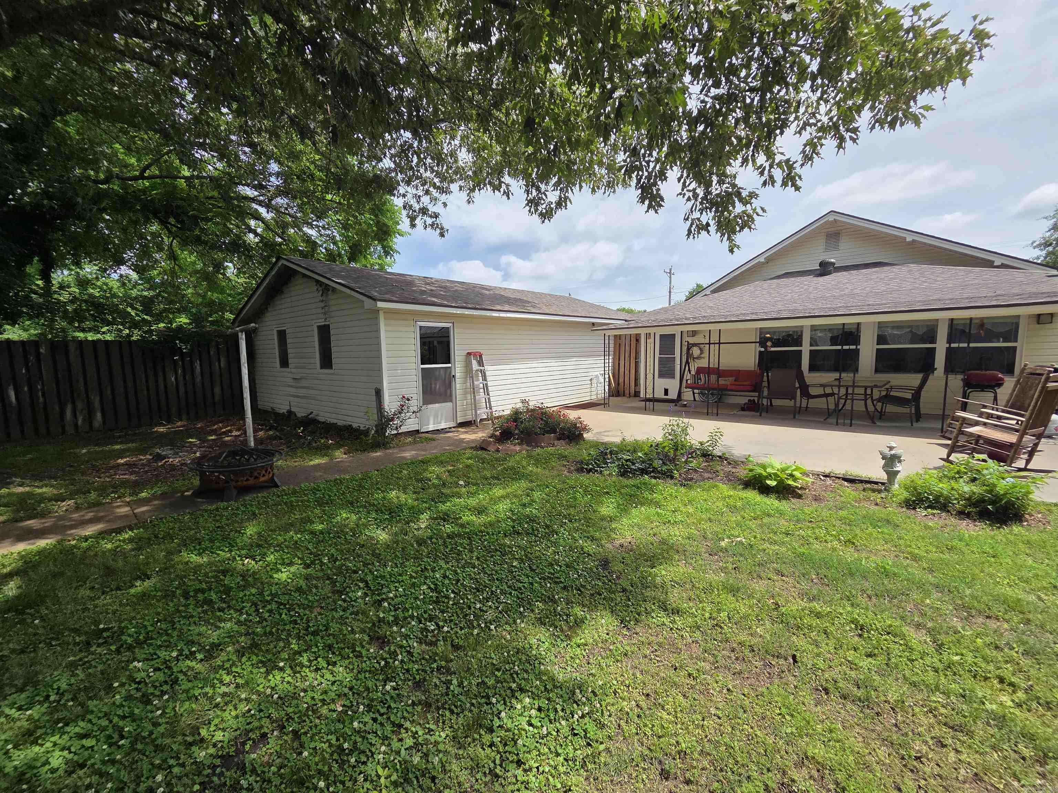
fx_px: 397
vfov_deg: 89.9
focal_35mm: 13
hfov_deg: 106.2
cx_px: 529
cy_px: 396
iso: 50
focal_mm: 2.2
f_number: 2.2
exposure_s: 1/1425
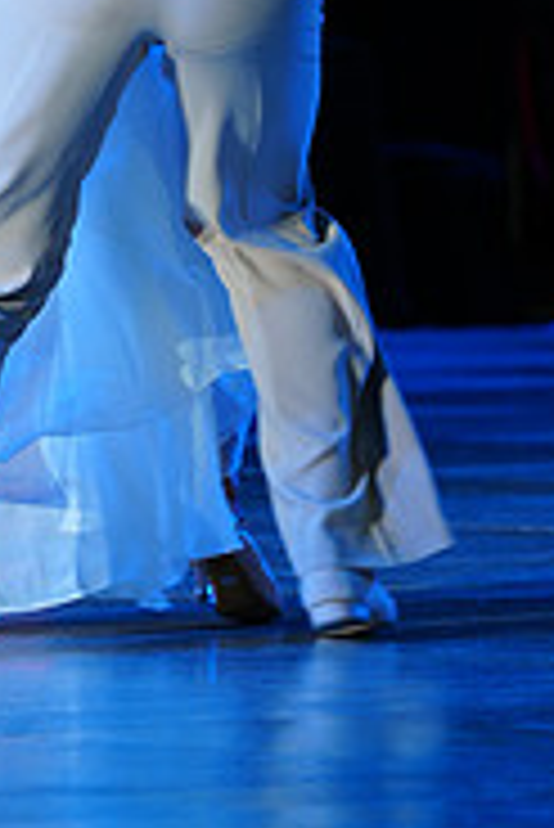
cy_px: -279
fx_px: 11197
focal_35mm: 486
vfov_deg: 4.2
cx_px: 232
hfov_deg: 2.8
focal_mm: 154
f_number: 4
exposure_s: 1/250
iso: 500
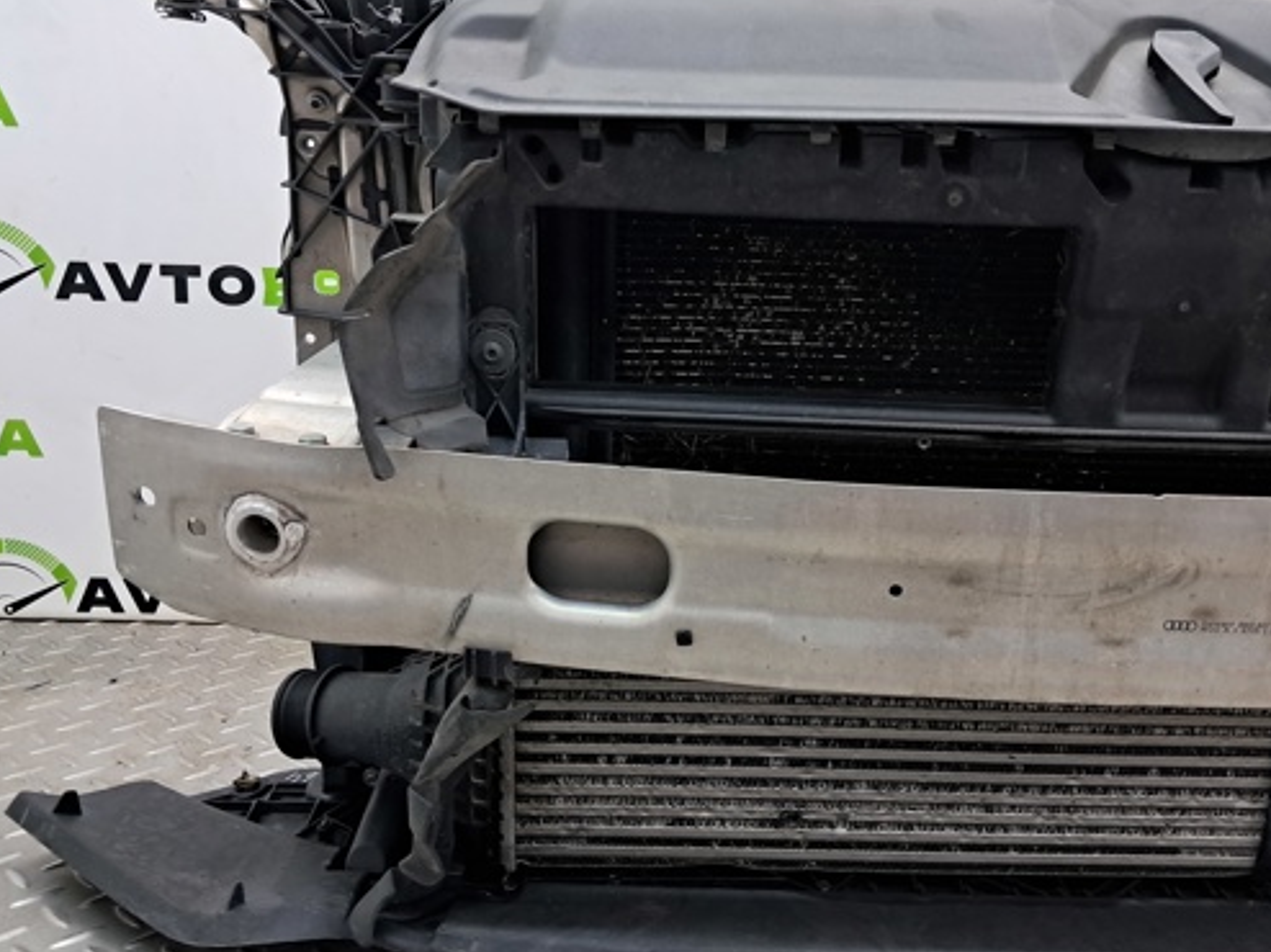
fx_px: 1284
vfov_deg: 40.7
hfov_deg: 52.5
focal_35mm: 35
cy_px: 462
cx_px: 713
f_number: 1.8
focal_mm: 4
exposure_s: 1/50
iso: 200
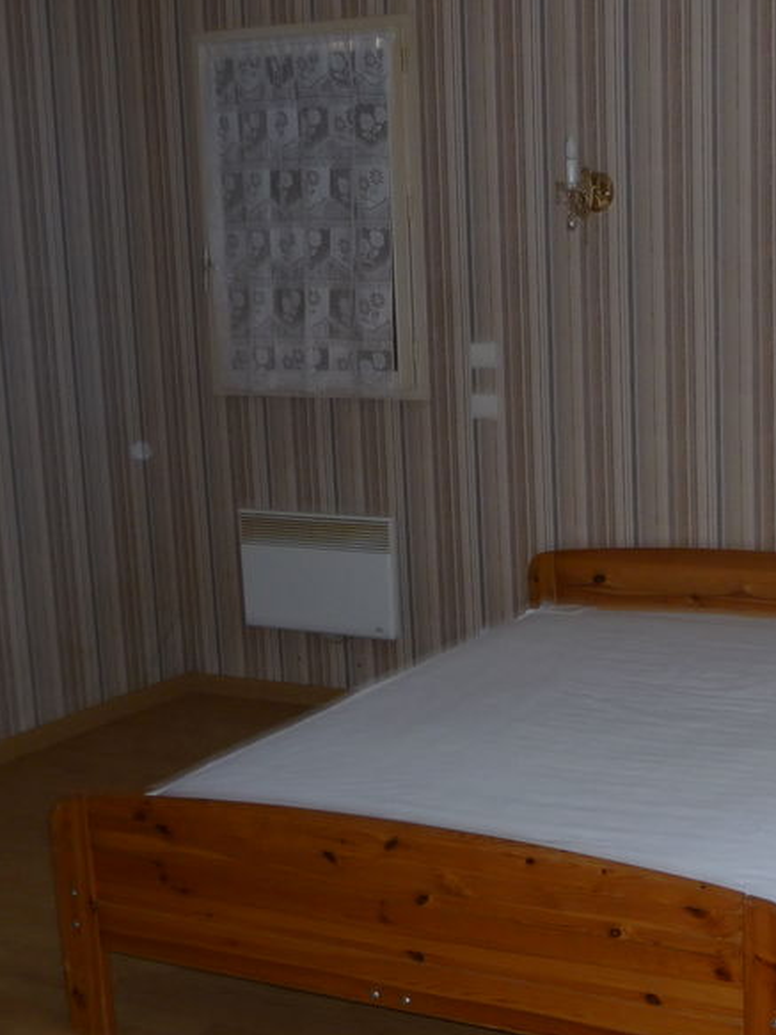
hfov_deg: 29.0
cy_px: 524
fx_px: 1435
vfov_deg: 39.7
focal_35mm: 48
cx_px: 703
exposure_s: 1/30
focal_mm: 4.7
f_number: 3.3
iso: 100
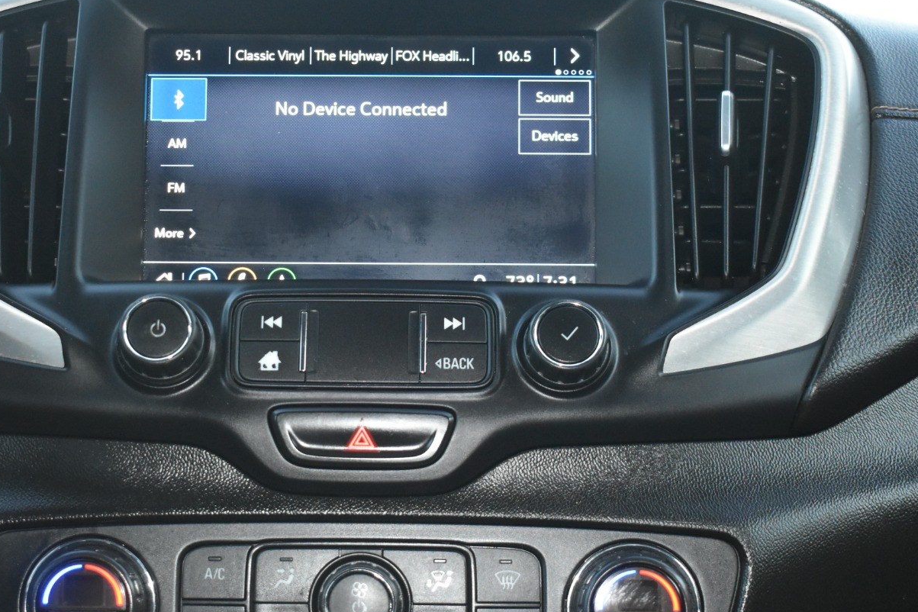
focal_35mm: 71
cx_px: 390
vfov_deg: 19.3
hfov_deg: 28.5
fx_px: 1802
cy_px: 372
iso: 2500
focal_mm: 35
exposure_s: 1/60
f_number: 4.5
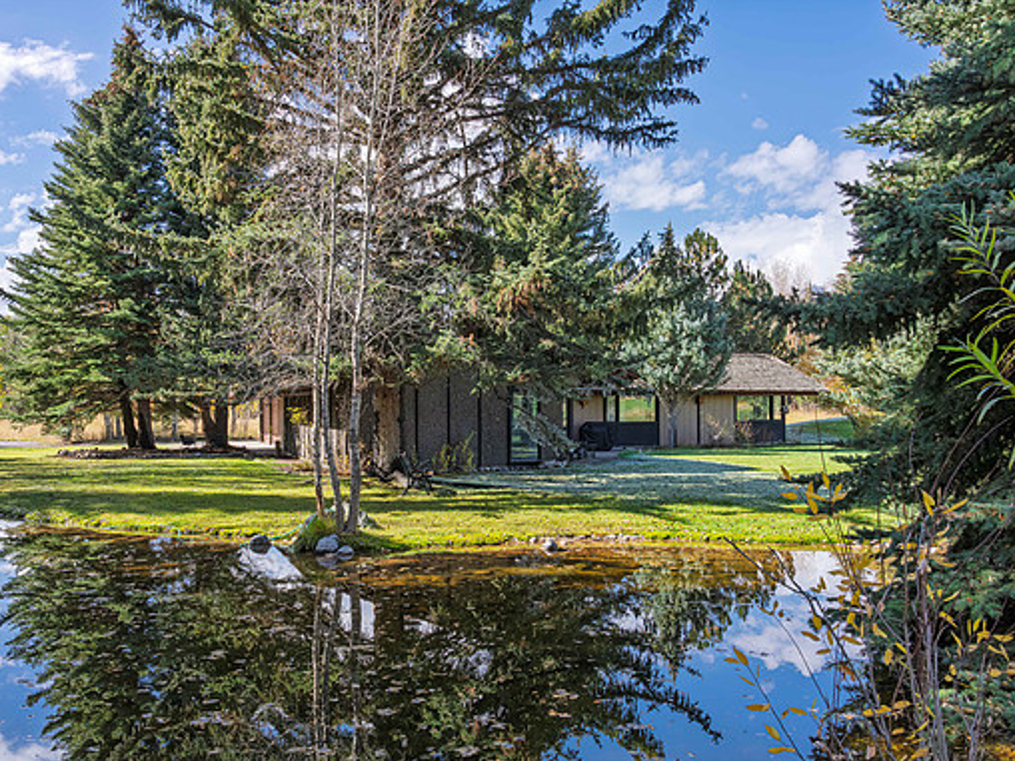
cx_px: 498
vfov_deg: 44.2
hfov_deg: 56.8
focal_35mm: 32
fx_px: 938
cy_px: 384
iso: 400
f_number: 13
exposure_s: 1/250
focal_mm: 29
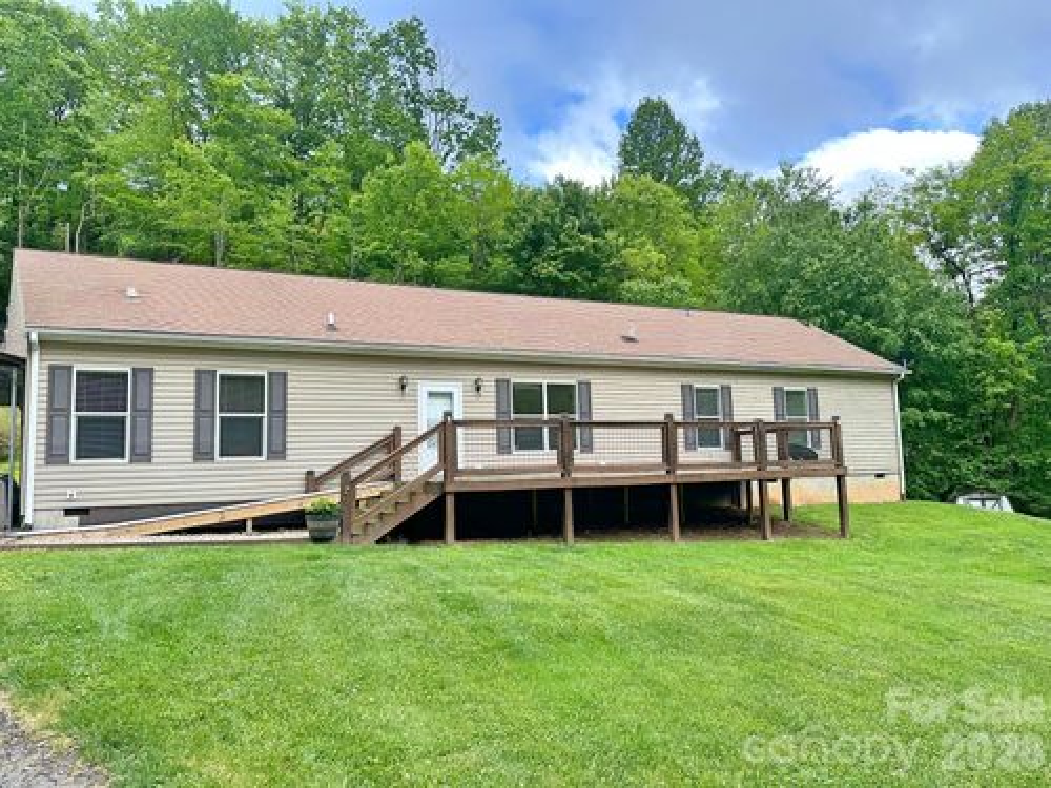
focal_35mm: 24
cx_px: 526
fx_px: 729
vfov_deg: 56.8
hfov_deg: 71.6
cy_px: 394
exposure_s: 1/580
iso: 80
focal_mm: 6.86
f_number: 1.78
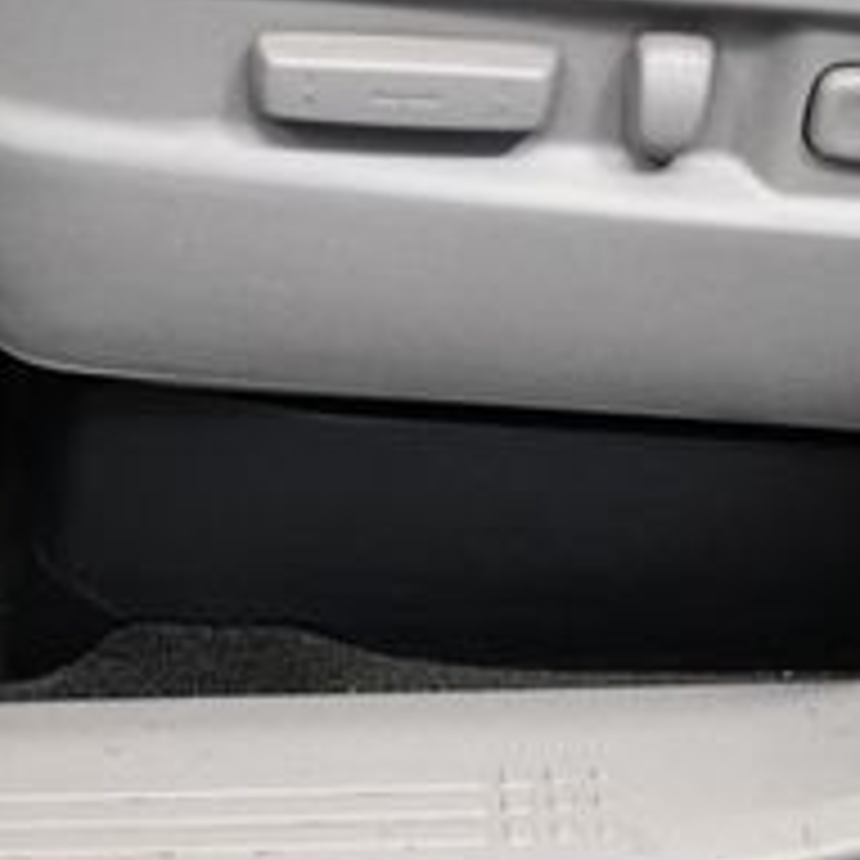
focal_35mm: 94
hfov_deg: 17.9
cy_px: 801
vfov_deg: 18.1
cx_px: -41
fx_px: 2642
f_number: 3.8
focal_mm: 22
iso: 3200
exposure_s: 1/100
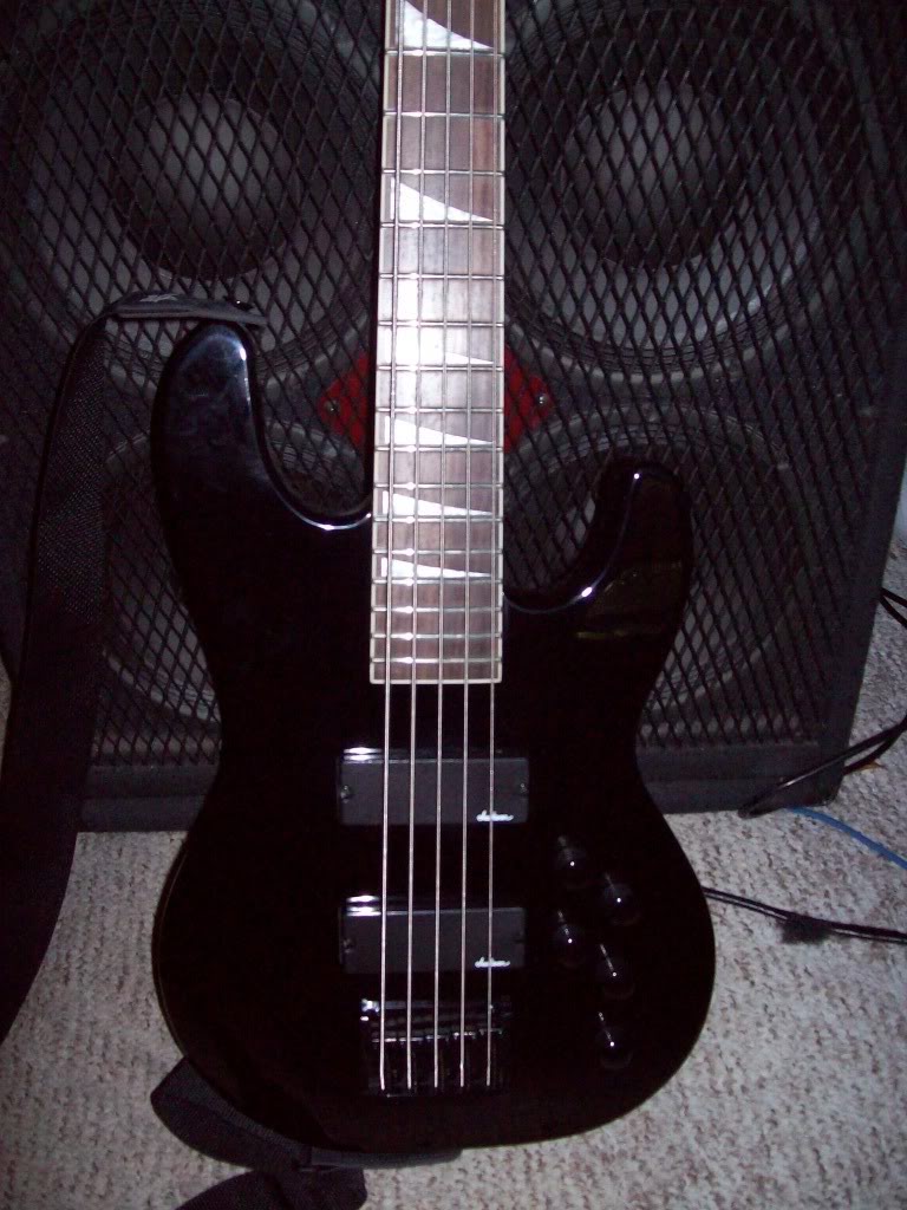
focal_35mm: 36
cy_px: 605
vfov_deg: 51.4
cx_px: 454
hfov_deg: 39.7
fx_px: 1258
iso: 200
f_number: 2.7
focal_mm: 6
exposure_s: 1/64
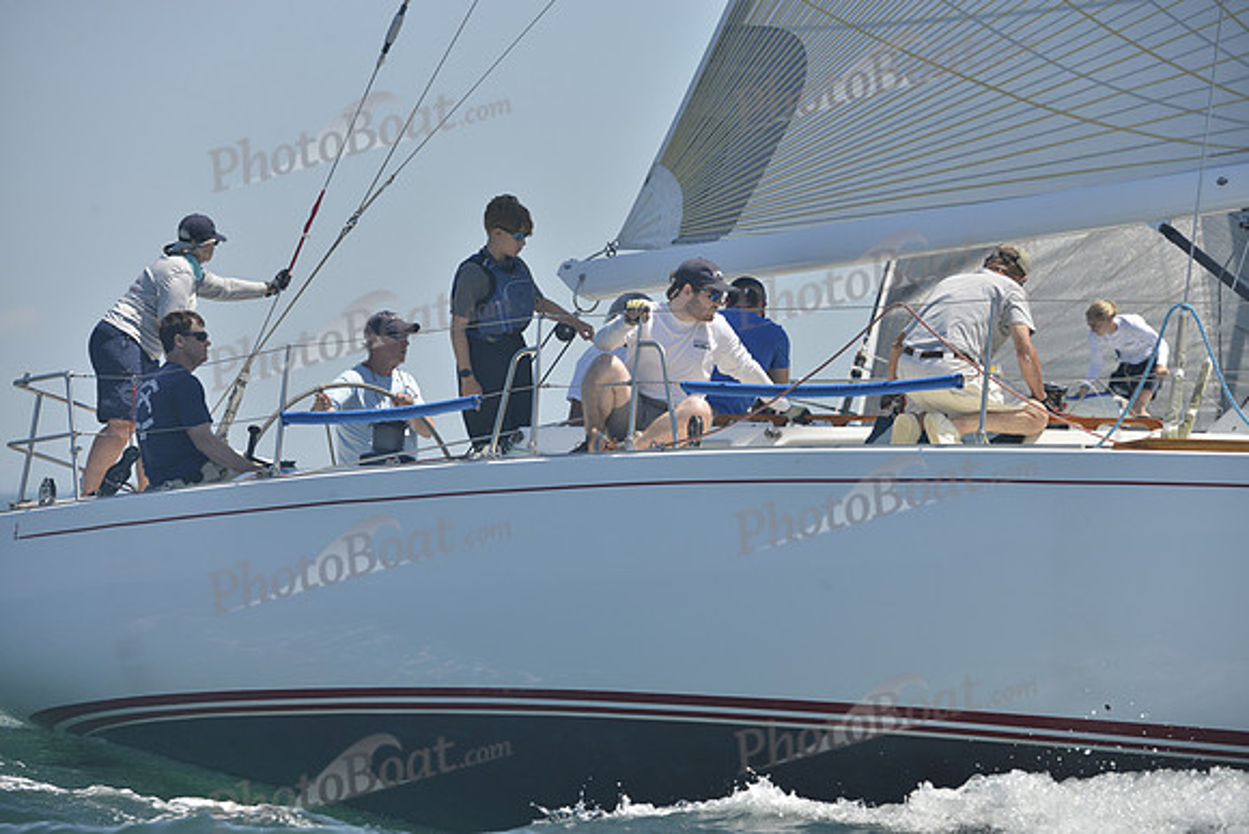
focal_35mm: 220
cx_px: 624
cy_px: 417
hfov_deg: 9.4
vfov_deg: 6.2
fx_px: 7634
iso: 280
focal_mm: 220
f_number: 7.1
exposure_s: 1/1000
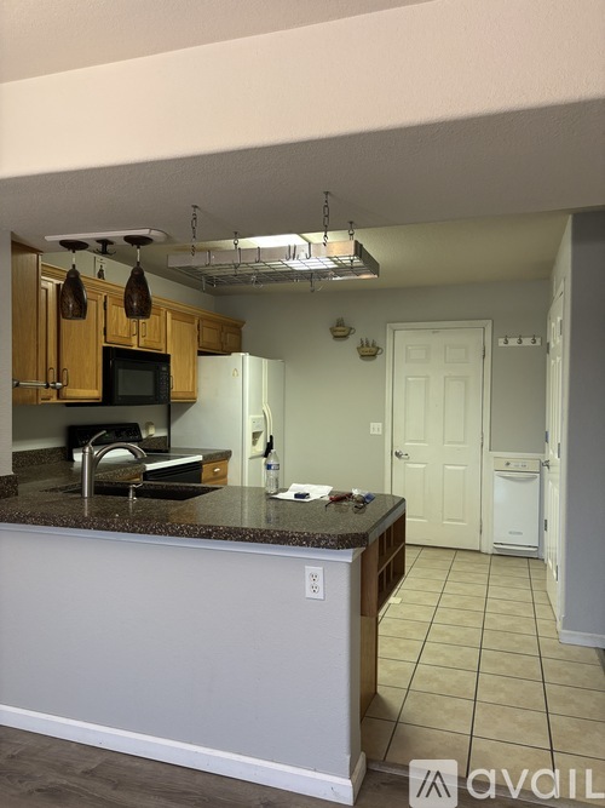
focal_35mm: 26
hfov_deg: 53.0
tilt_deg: -2.1
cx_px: 302
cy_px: 404
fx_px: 606
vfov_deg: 67.3
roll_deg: -0.4
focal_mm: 5.96
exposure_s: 1/60
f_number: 1.6
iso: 125
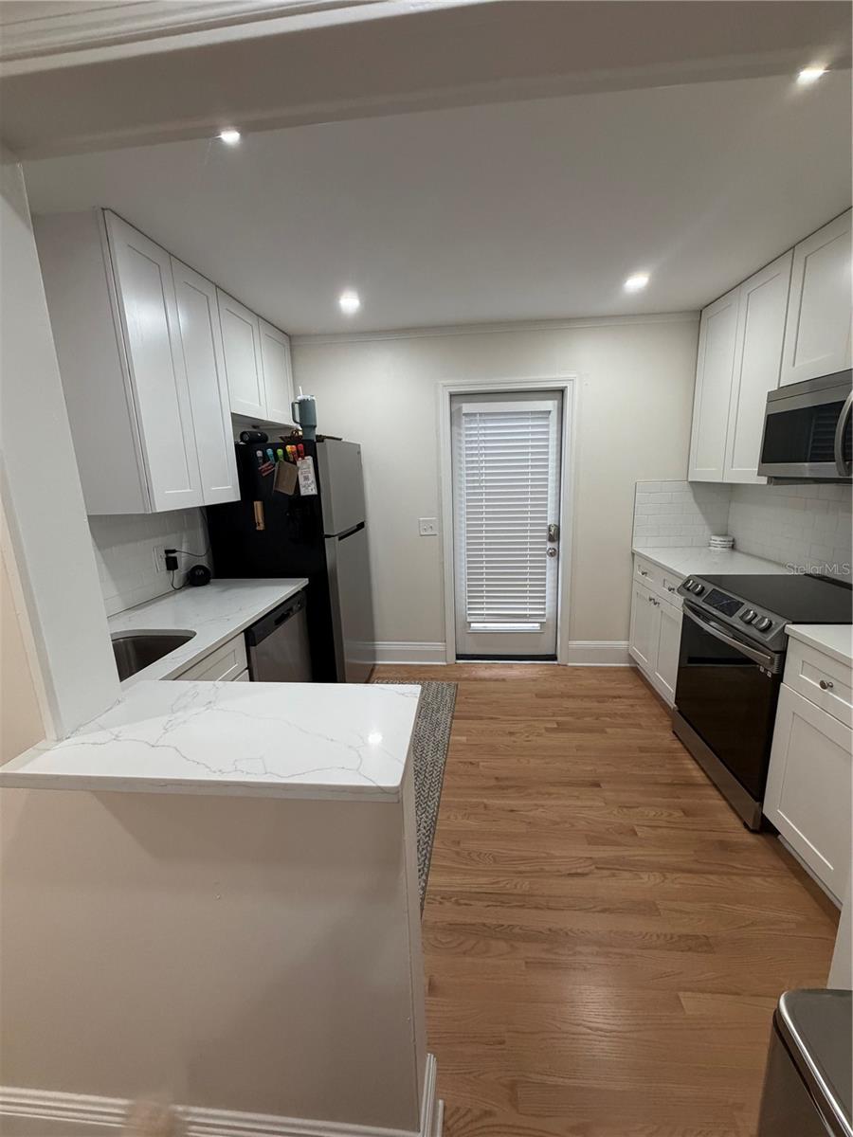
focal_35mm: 14
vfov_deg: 102.1
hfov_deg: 85.7
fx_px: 460
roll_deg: +1.9
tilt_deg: -11.7
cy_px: 568
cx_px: 426
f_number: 2.2
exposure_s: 1/120
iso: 250
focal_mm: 2.22
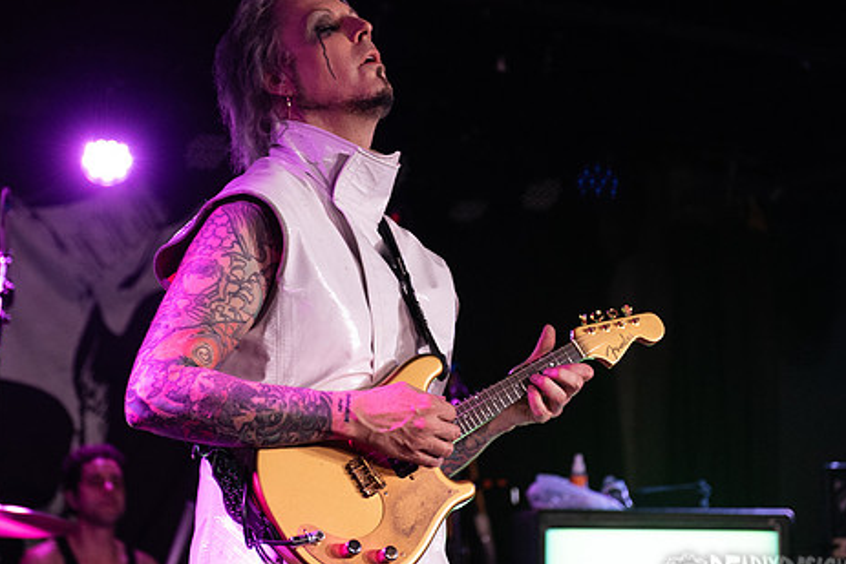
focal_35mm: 104
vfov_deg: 13.1
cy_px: 174
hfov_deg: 19.6
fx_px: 2445
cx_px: 347
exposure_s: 1/160
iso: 2000
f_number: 3.5
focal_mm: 66
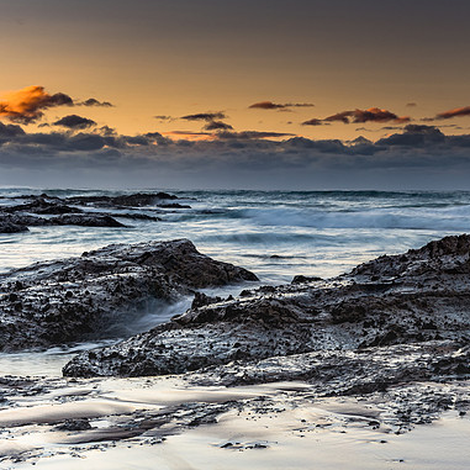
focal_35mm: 68
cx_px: 239
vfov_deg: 25.4
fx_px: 1045
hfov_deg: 25.4
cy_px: 235
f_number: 9
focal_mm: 35
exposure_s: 1/1.25
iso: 80
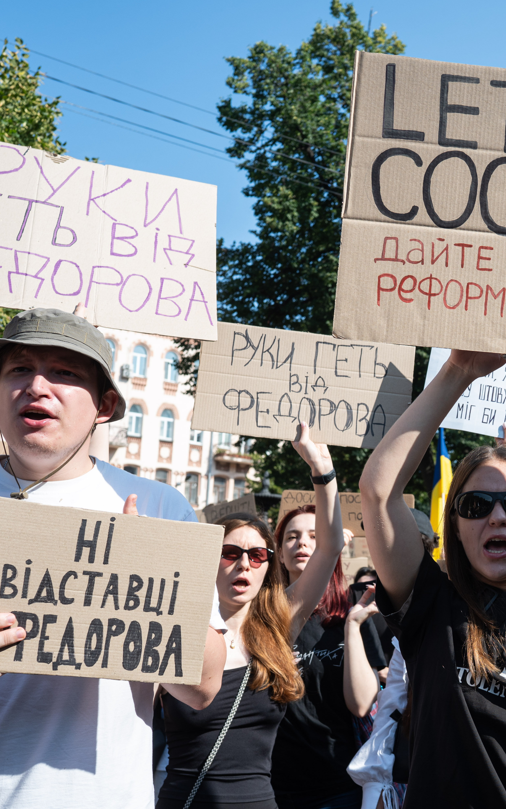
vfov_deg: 37.5
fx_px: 1191
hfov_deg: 23.1
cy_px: 406
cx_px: 487
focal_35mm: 54
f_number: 6.3
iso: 160
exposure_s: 1/400
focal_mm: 35
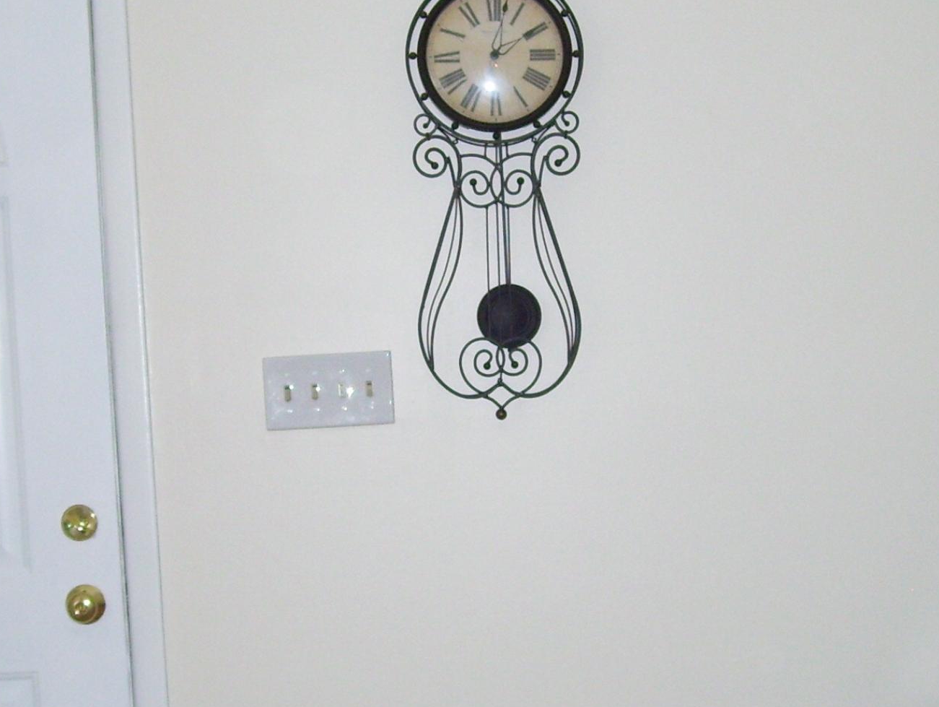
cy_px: 386
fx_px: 2254
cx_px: 403
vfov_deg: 17.8
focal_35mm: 83
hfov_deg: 23.5
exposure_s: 1/60
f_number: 2.7
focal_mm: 6
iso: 80
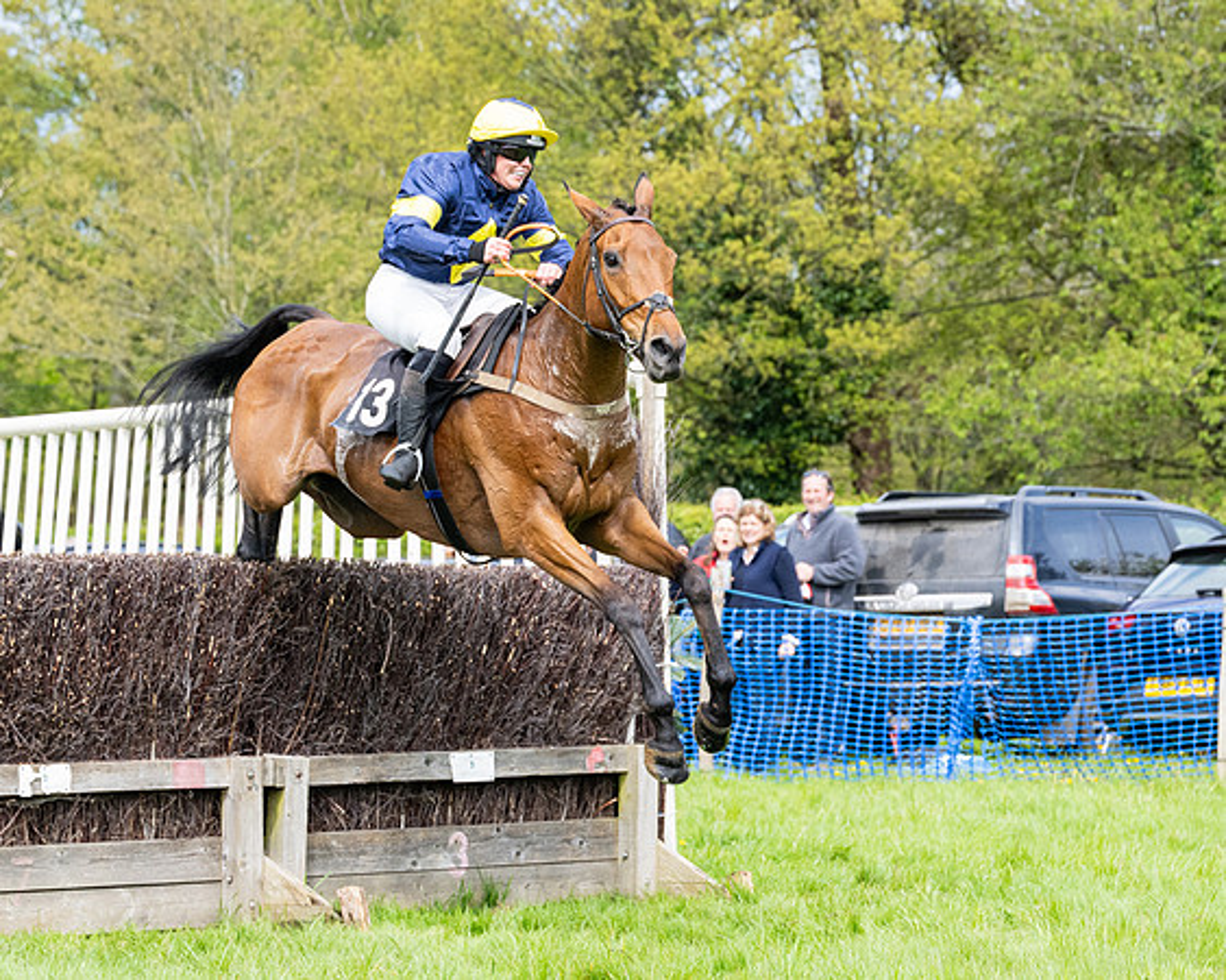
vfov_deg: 10.5
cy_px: 405
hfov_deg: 13.1
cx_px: 482
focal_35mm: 147
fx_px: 5344
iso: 640
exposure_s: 1/2500
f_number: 4
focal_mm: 76
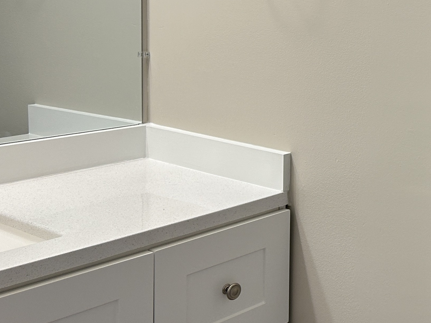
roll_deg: -1.5
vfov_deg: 22.4
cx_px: 510
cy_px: 41
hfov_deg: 26.9
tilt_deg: -4.3
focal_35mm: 64
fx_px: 797
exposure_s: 1/120
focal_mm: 5.7
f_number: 1.5
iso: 50
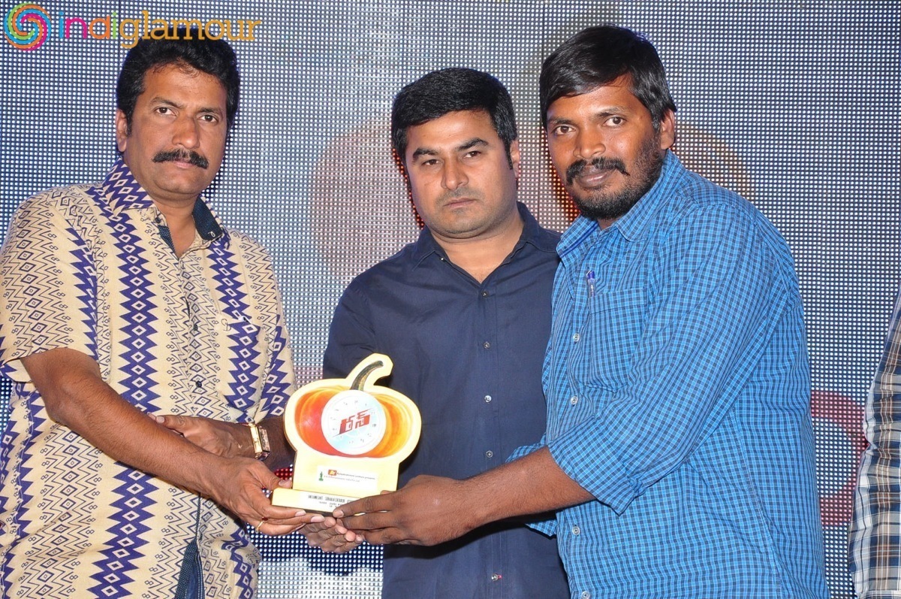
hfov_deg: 16.1
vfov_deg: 10.7
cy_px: 300
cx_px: 450
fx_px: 3187
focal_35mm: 128
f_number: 7.1
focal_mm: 85
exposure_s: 1/125
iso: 500
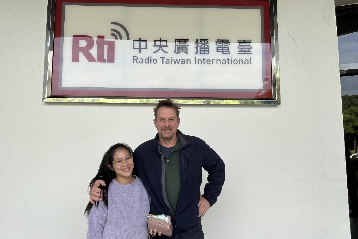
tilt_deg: +5.3
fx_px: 278
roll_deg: -0.9
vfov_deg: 46.4
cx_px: 165
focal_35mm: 28
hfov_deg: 65.4
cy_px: 121
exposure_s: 1/597
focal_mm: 6.86
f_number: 1.78
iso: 80
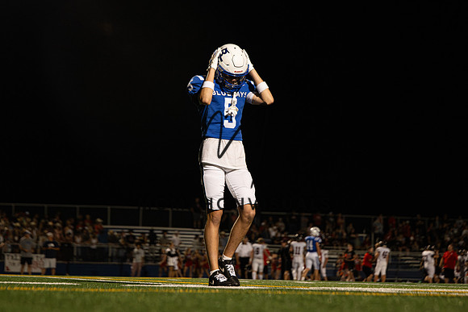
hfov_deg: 19.1
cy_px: 151
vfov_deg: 12.8
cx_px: 232
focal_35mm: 107
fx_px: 1393
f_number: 3.2
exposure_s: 1/1250
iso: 3200
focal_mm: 86
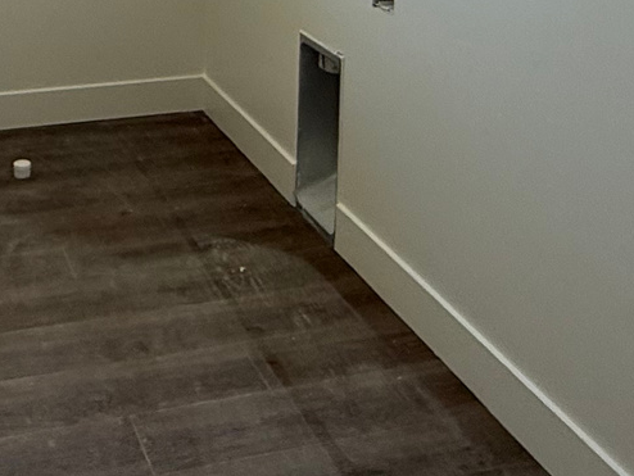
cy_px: -137
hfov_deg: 32.6
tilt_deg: -6.5
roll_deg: +0.3
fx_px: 1063
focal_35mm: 58
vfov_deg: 22.6
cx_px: 157
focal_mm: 2.22
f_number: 2.2
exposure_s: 1/99
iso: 125
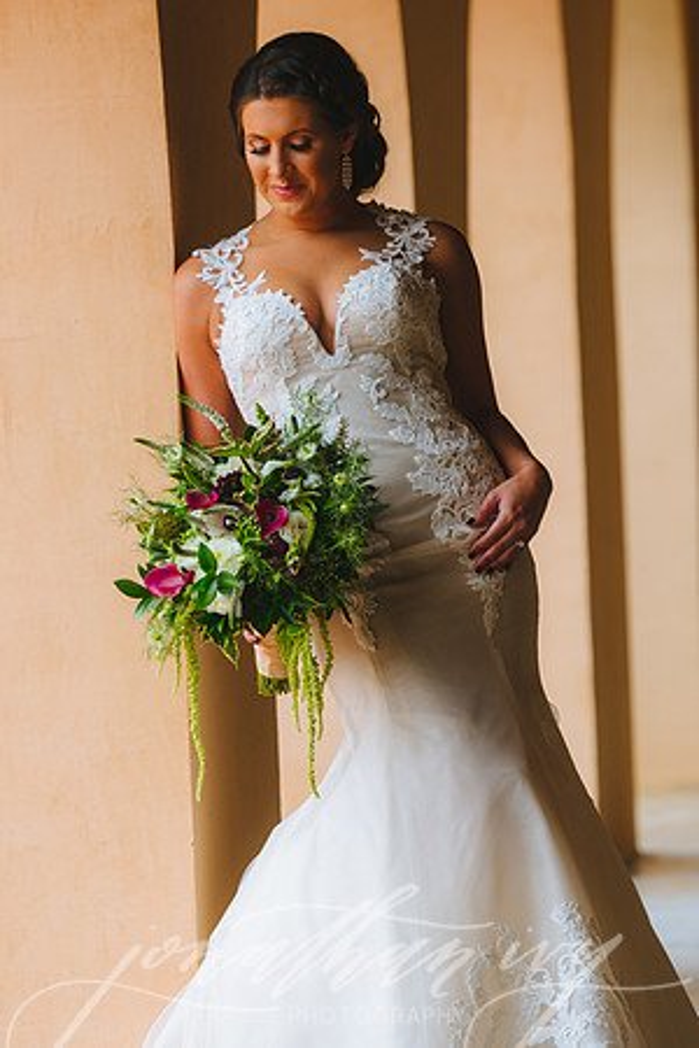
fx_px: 8067
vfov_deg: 7.4
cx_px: 350
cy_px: 524
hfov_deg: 5.0
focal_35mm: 277
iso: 125
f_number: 2.8
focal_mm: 185
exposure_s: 1/200
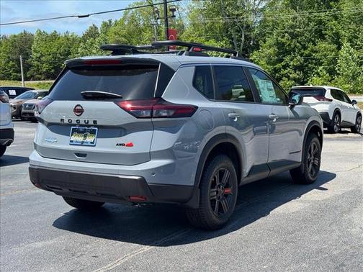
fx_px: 503
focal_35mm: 48
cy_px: 136
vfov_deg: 30.3
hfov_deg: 39.7
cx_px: 182
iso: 64
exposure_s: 1/2110
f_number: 1.78
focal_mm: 6.76
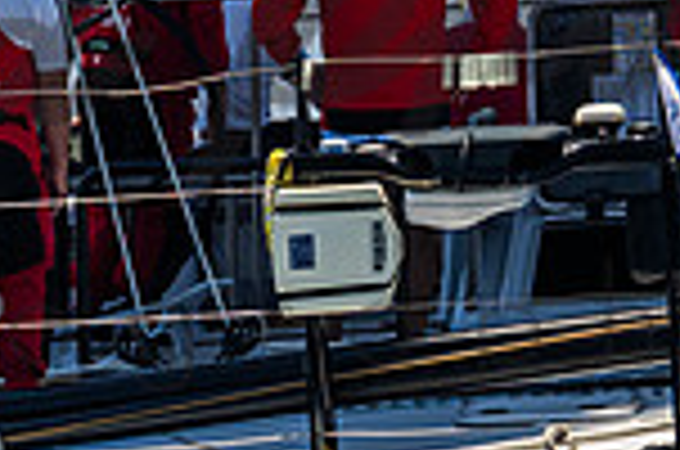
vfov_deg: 1.2
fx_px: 21658
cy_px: -78
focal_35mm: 1149
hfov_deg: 1.8
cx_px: 622
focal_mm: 240
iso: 500
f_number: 8
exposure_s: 1/2500
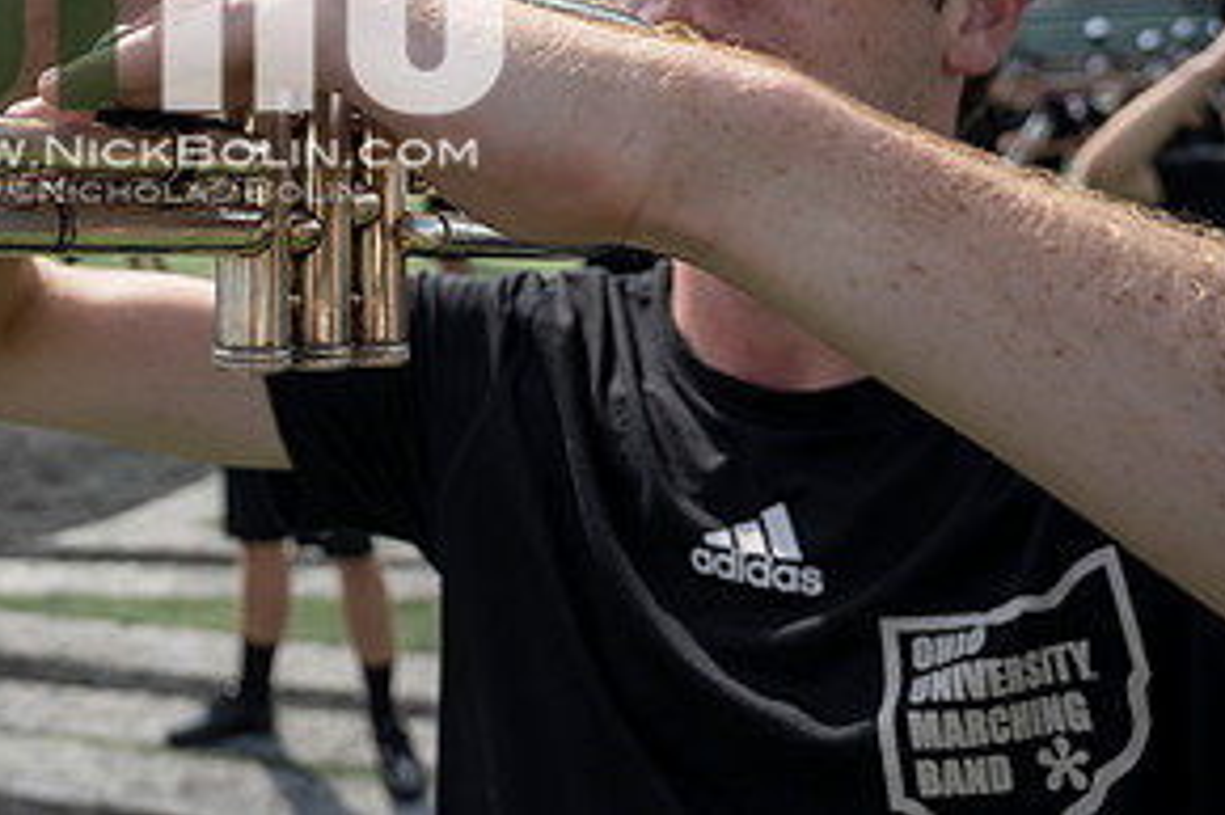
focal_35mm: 48
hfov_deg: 39.0
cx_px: 186
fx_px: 1632
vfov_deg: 26.6
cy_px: 2
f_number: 5
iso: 200
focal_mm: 24
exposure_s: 1/1600
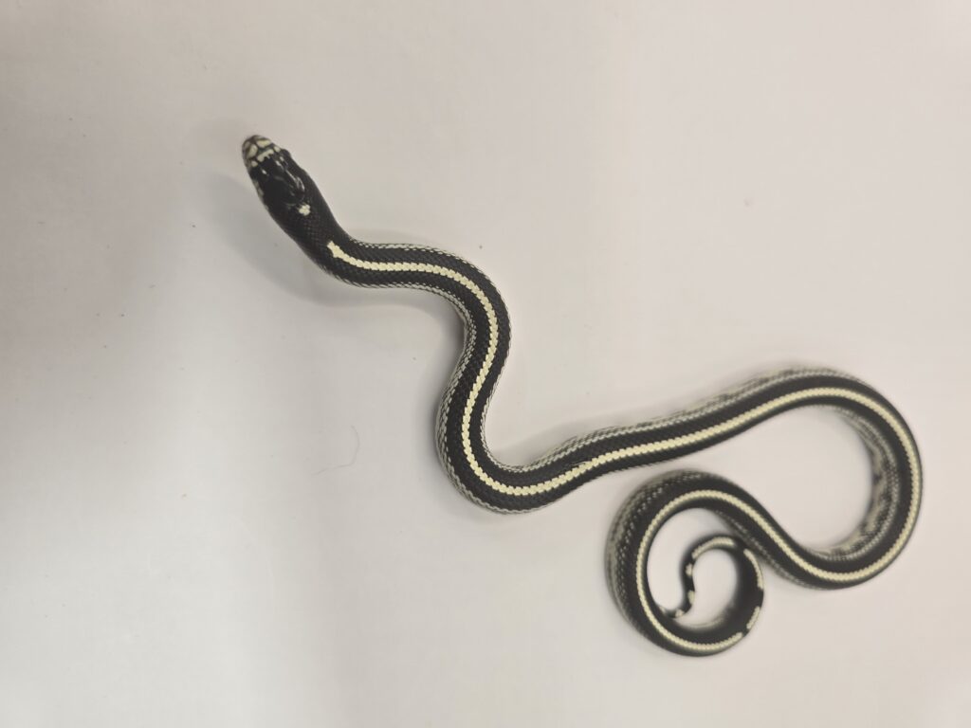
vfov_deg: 58.9
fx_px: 645
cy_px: 364
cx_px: 486
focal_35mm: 23
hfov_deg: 73.9
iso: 50
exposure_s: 1/120
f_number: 1.7
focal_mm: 6.3
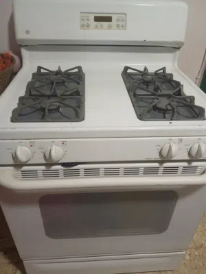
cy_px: 137
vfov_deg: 65.3
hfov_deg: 51.4
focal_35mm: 27
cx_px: 103
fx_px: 214
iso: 320
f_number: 1.8
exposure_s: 1/50
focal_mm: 4
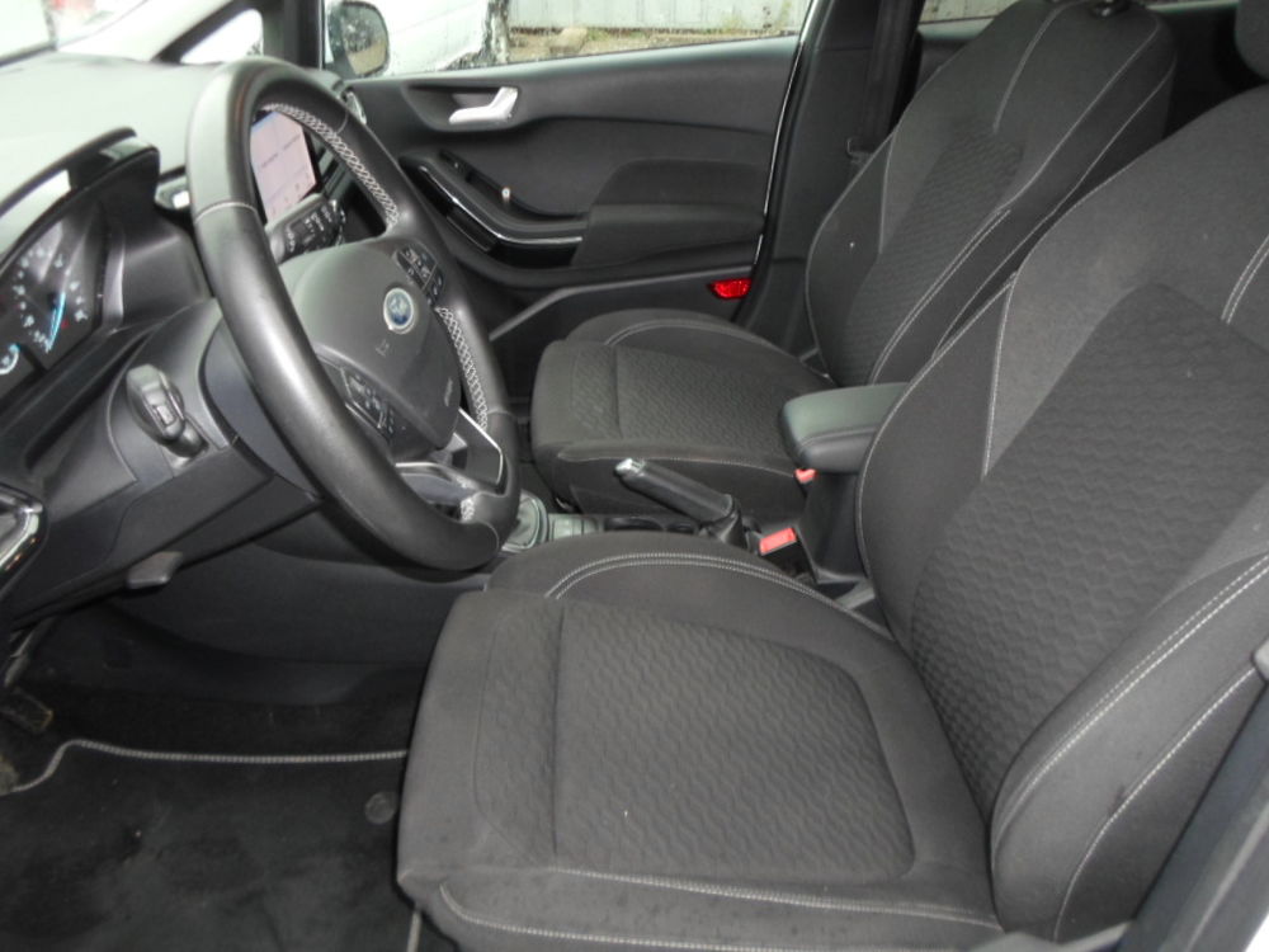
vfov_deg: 54.9
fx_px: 916
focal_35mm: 25
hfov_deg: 69.4
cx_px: 634
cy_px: 476
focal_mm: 4.5
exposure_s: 1/30
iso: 120
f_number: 2.5
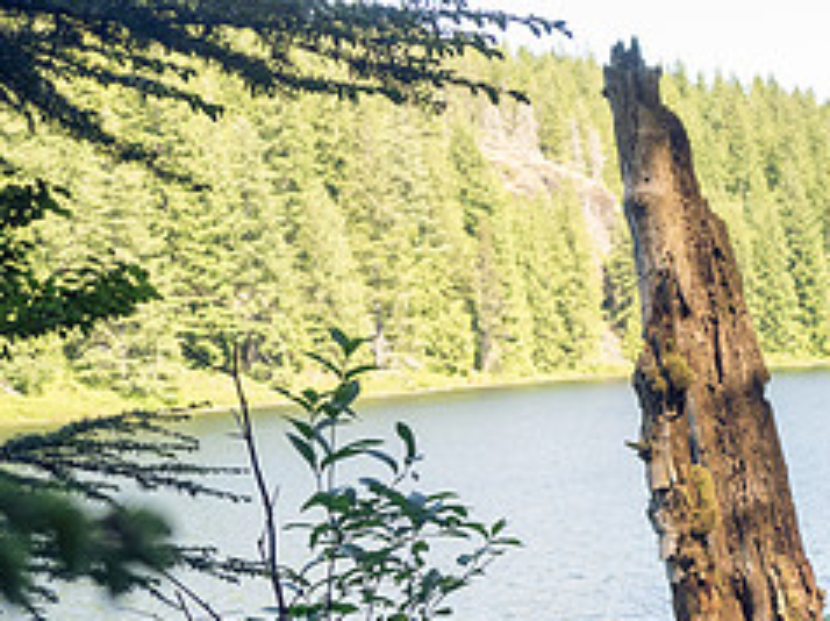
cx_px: 938
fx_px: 1988
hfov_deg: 22.1
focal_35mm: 83
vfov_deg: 17.6
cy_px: 501
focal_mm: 17
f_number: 2.8
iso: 640
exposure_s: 1/1000
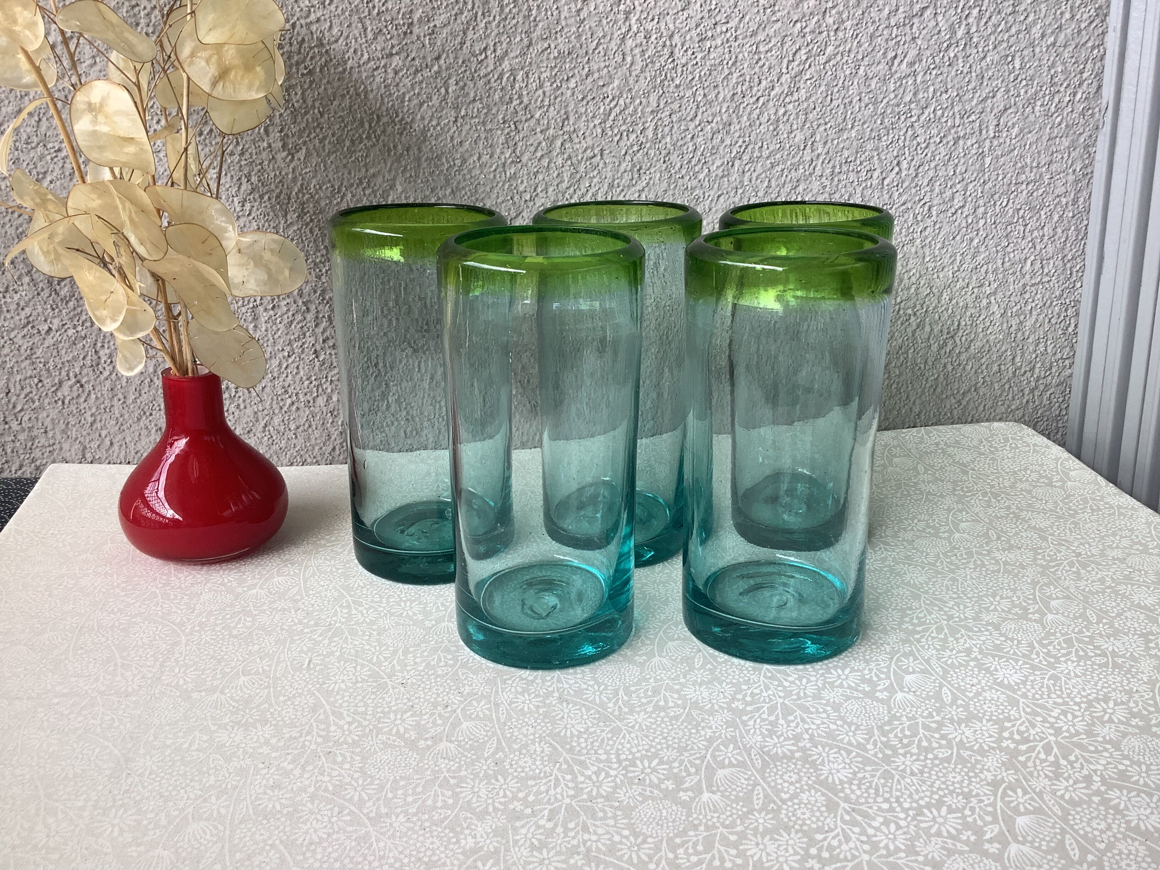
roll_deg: +1.1
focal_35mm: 31
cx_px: 580
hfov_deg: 58.4
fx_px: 1039
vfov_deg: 45.4
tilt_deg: -16.8
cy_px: 435
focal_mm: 3.3
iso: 25
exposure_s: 1/141
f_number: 2.4
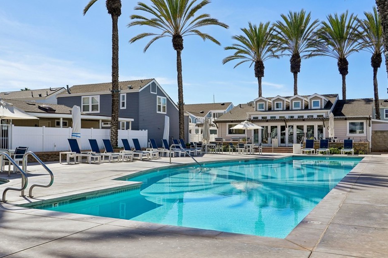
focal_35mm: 34
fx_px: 366
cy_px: 127
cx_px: 178
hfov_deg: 55.7
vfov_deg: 38.9
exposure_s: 1/640
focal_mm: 31
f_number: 8
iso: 100
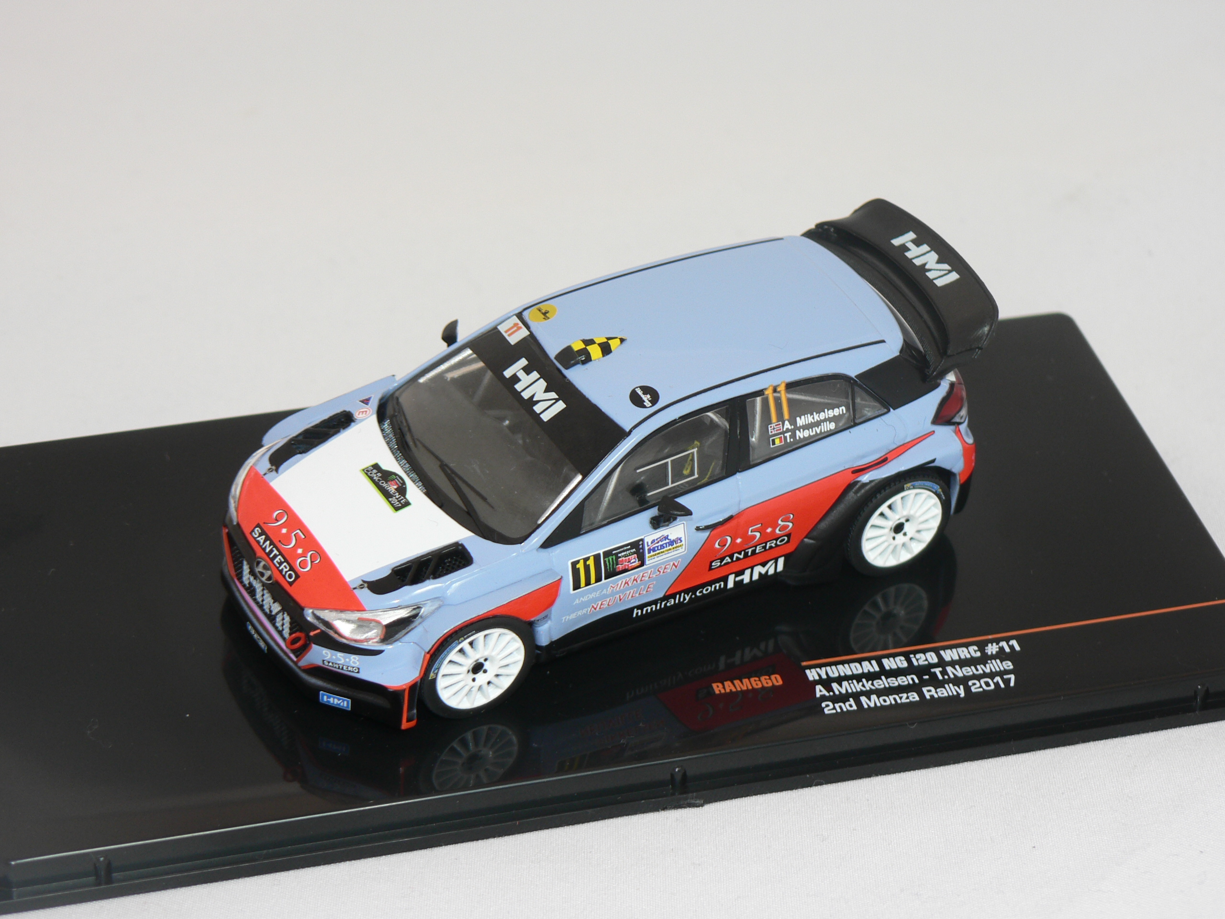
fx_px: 4034
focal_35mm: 114
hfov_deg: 17.3
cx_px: 612
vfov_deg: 13.0
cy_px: 460
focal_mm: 19
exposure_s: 1/60
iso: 80
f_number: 3.2
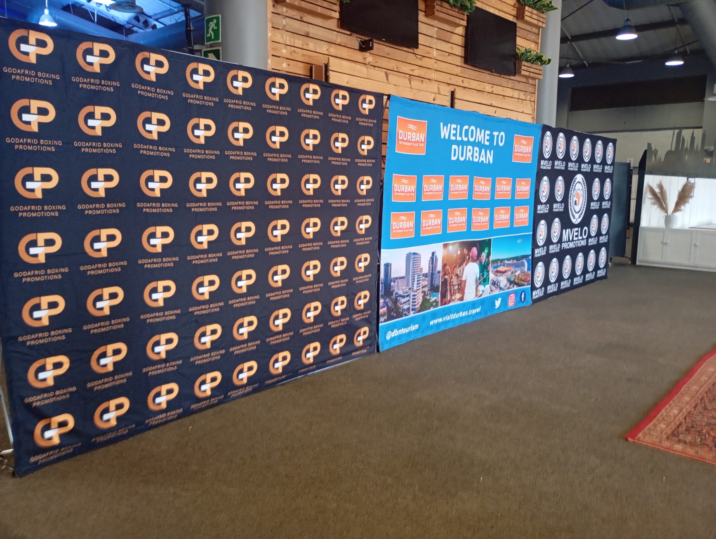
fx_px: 580
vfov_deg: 49.9
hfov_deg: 63.4
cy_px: 270
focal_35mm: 28
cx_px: 358
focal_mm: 4.22
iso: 1405
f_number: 1.8
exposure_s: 1/25
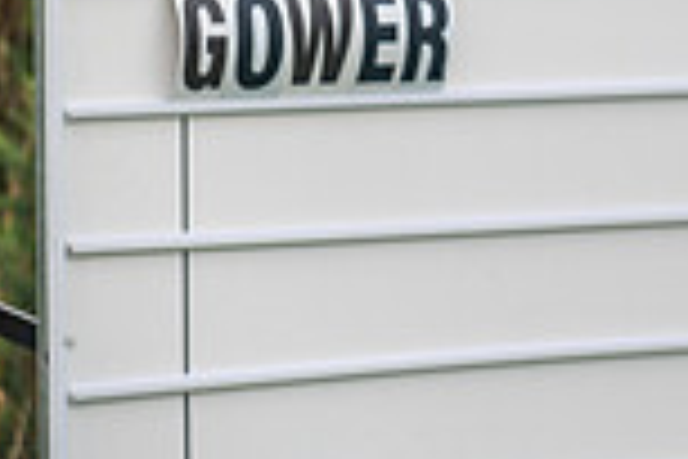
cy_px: -392
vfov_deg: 2.8
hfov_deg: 4.1
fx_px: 9440
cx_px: 1165
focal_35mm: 494
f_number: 5.6
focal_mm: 130
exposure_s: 1/1000
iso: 100
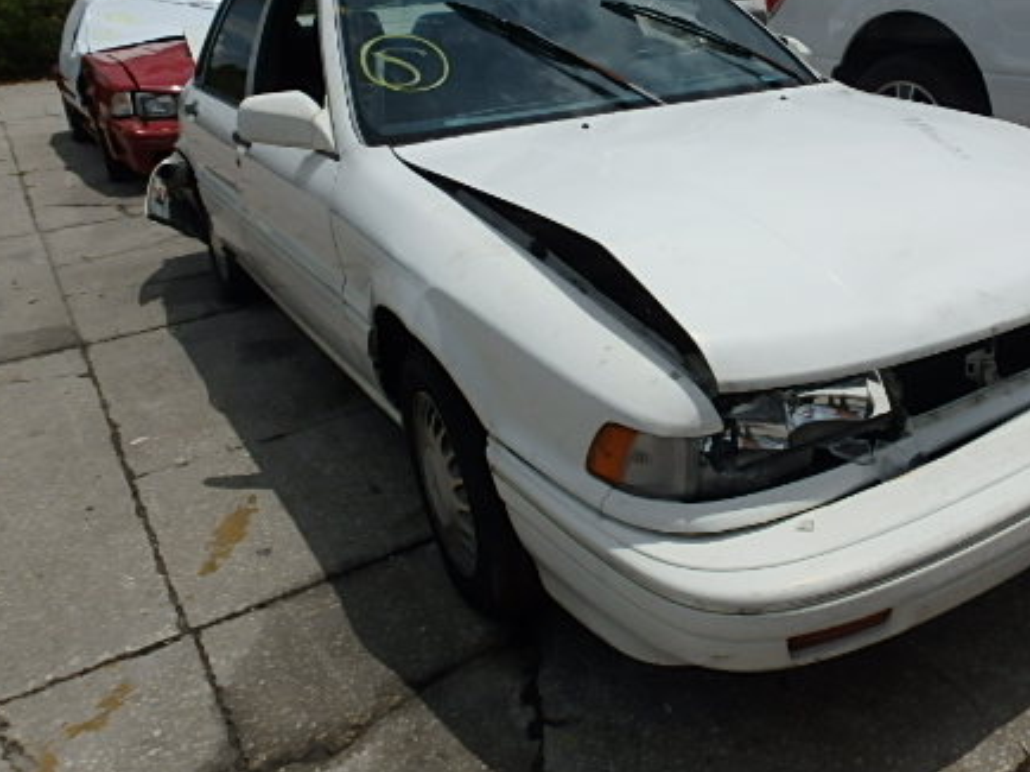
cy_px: 323
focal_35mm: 31
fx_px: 922
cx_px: 653
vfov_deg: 45.2
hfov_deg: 57.6
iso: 125
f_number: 6
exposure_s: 1/2000
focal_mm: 3.7
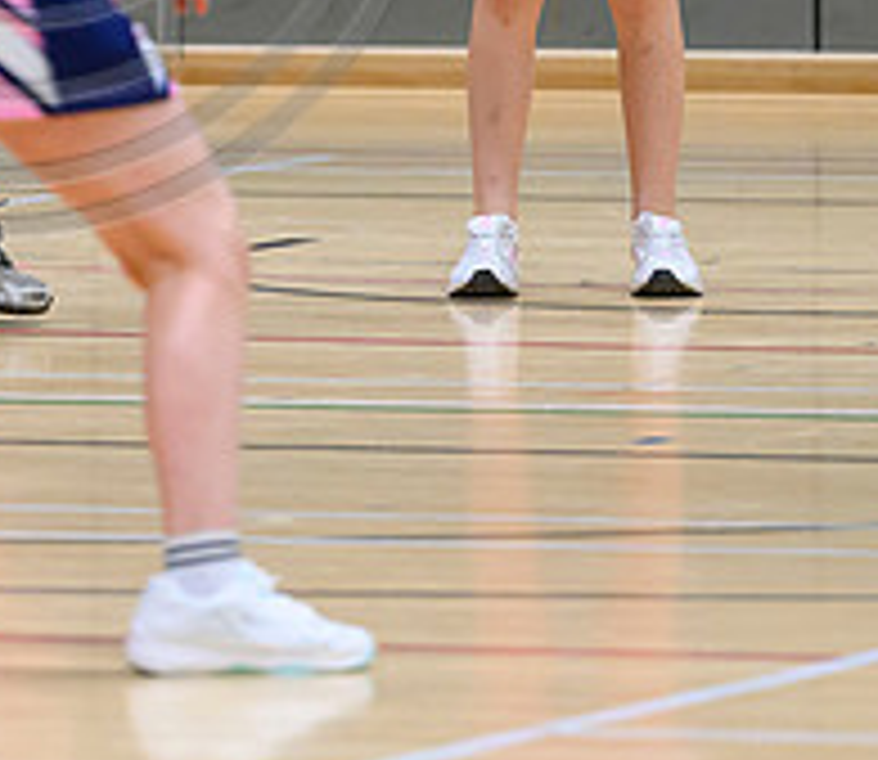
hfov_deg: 2.4
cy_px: -249
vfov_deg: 2.1
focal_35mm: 768
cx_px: -70
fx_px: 20622
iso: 3200
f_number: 3.2
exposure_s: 1/1600
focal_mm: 190
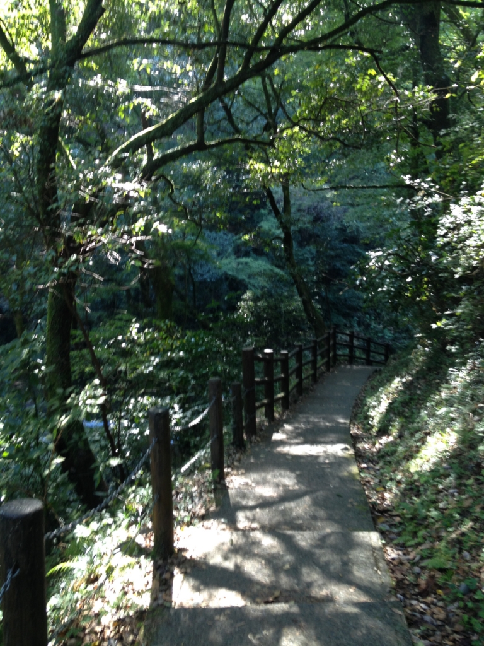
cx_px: 242
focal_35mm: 35
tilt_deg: -11.5
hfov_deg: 40.7
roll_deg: -0.3
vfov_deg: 52.6
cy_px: 323
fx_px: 652
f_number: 2.4
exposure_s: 1/20
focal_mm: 4.28
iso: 50
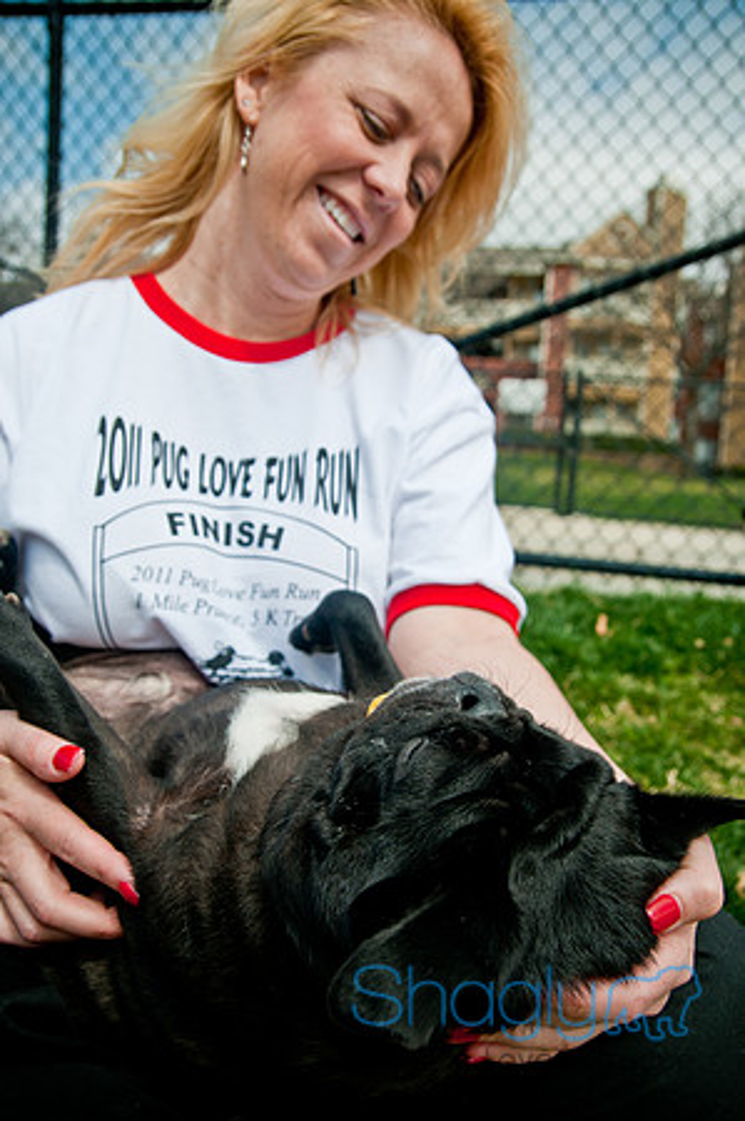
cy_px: 560
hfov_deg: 43.5
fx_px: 933
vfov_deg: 62.0
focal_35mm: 30
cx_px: 372
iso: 200
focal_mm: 20
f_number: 4
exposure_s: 1/1250
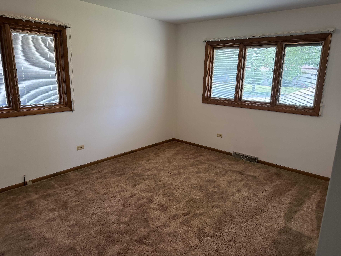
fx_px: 236
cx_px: 170
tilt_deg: -12.8
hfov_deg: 71.6
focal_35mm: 24
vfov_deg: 56.8
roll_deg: -0.5
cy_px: 128
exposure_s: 1/122
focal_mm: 6.76
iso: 200
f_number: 1.78
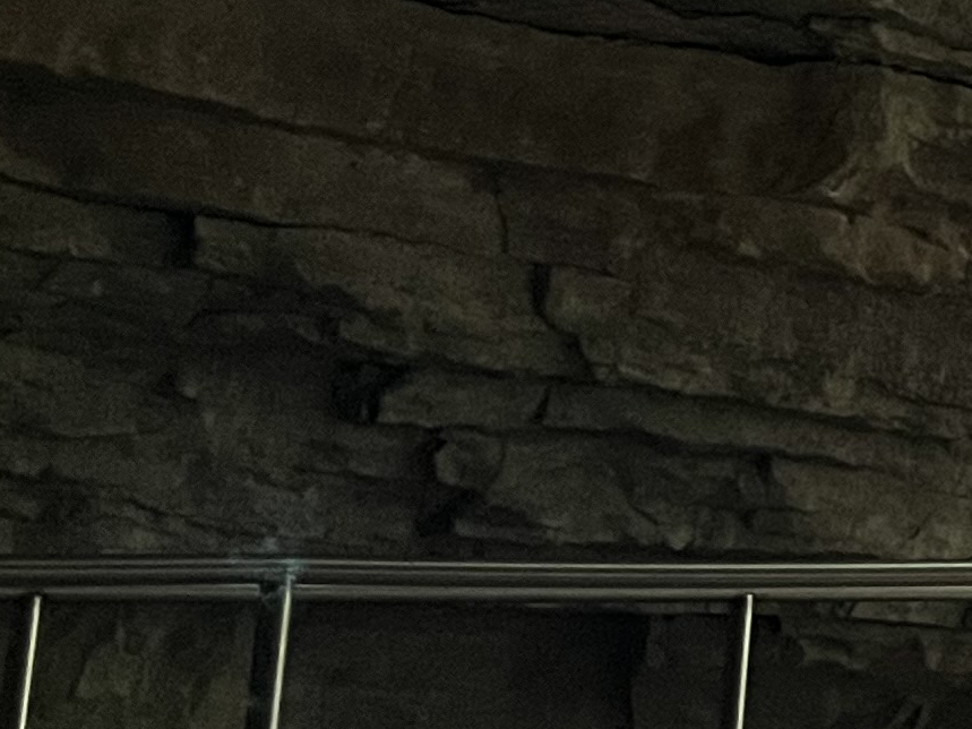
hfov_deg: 14.5
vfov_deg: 12.0
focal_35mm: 122
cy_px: -17
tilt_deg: +14.6
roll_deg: -0.4
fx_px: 3425
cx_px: 1669
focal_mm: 5.1
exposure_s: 1/31
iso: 640
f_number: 1.6
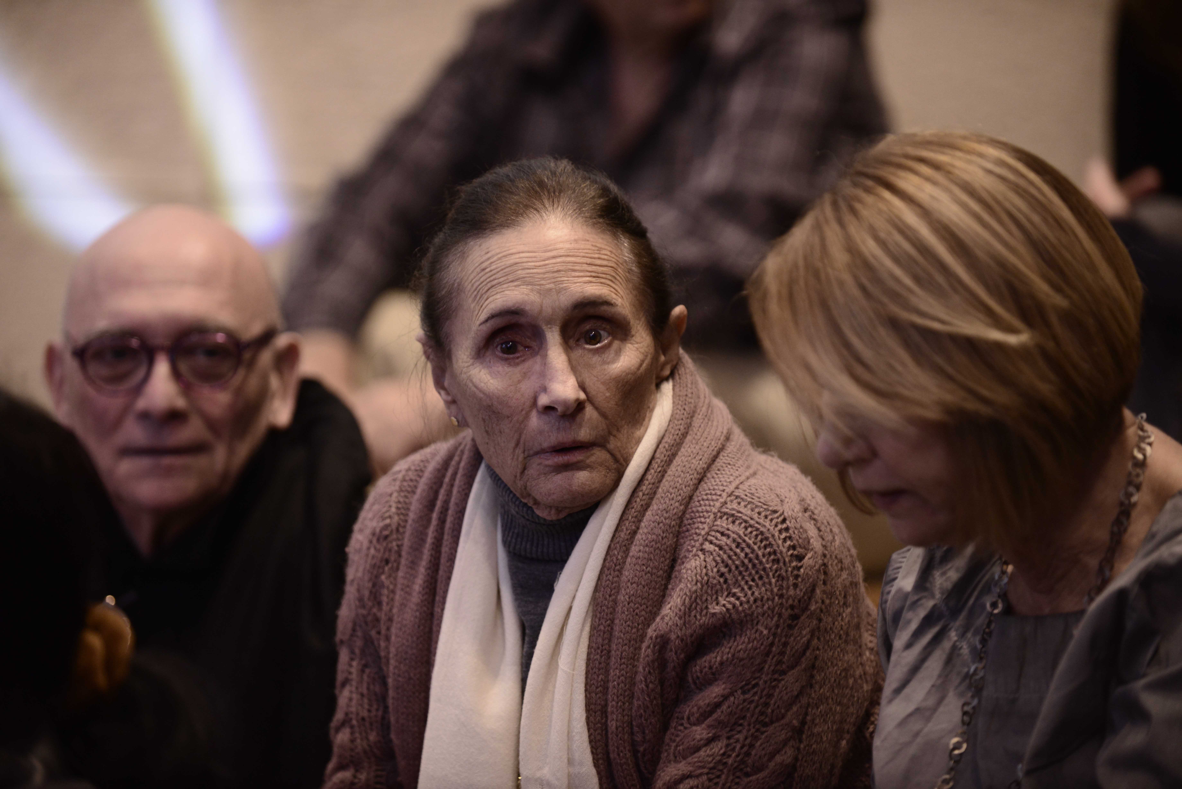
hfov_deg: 12.1
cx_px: 591
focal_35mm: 170
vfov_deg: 8.1
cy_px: 394
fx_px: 5583
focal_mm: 170
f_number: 2.8
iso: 2000
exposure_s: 1/40
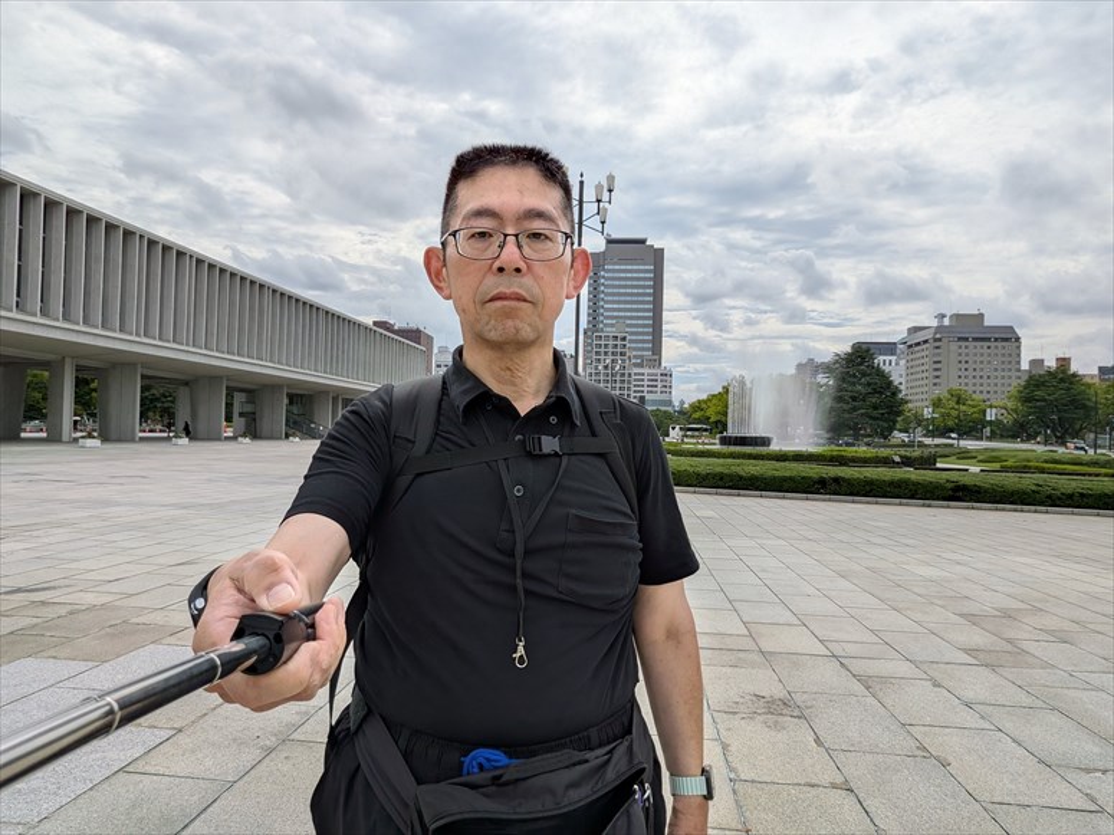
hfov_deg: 79.0
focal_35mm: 21
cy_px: 418
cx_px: 557
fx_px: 676
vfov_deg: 63.4
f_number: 2.2
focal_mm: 2.74
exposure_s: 1/2762
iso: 47
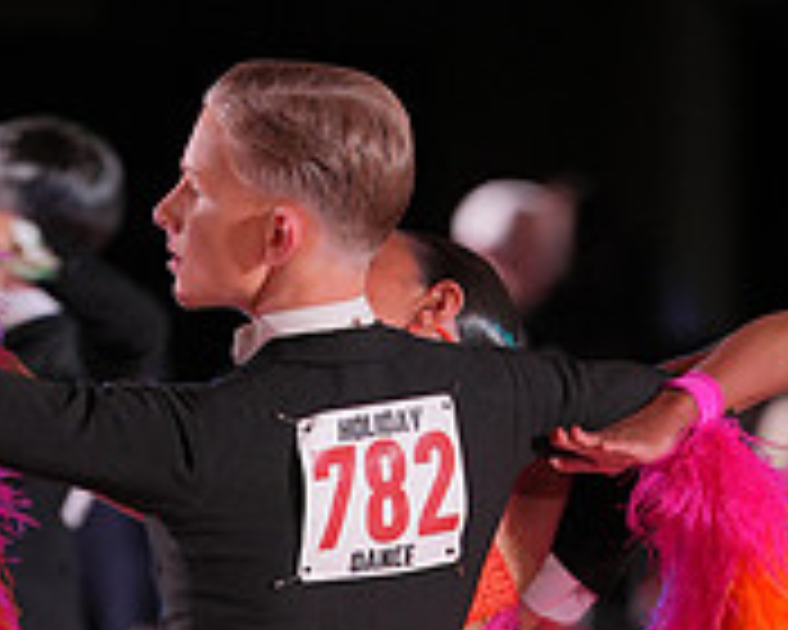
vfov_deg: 2.5
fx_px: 14483
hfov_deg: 3.1
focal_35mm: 621
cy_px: 1044
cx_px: 245
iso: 1000
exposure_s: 1/400
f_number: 2.8
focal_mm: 200
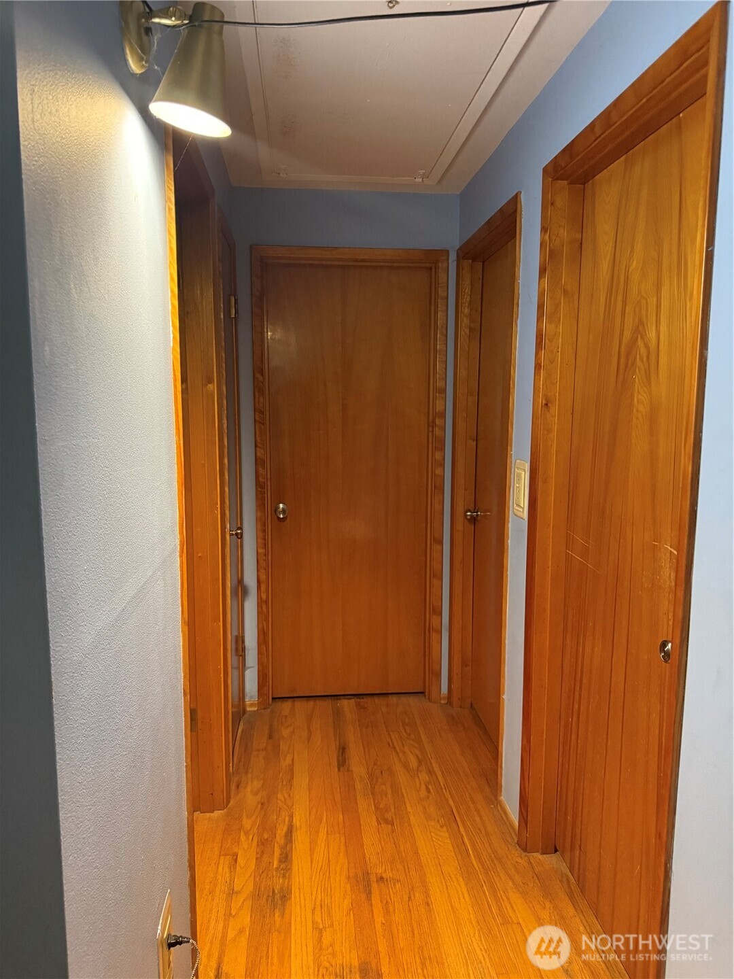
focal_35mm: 24
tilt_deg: -6.4
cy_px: 490
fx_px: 679
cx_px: 367
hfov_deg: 56.8
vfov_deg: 71.6
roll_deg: +0.2
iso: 1000
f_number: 1.78
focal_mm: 6.76
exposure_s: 1/40
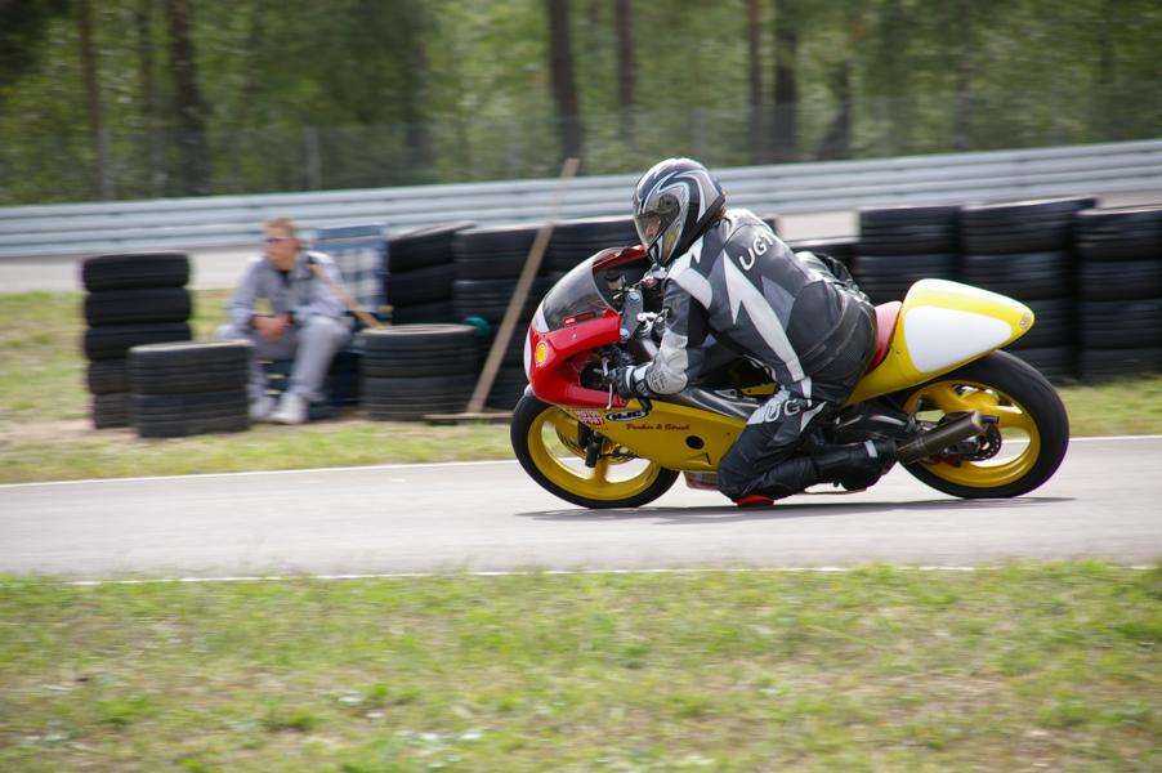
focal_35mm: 232
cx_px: 581
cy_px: 386
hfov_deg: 8.9
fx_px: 7499
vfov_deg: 5.9
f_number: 6.7
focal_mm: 155
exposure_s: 1/350
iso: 200
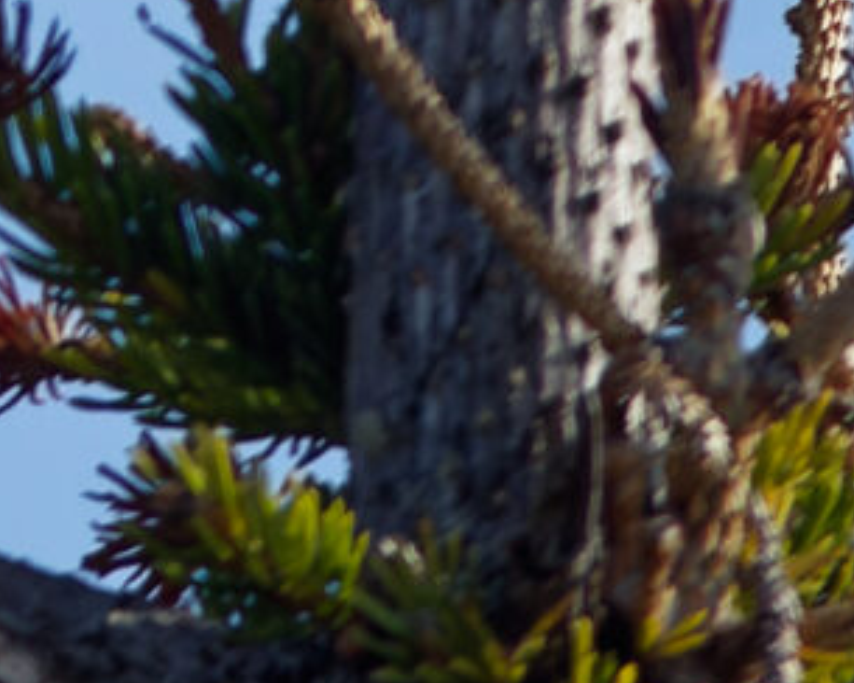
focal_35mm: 5906
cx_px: -1221
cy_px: -1596
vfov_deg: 0.3
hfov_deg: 0.3
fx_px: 149275
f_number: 8
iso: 360
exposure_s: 1/1000
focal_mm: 500
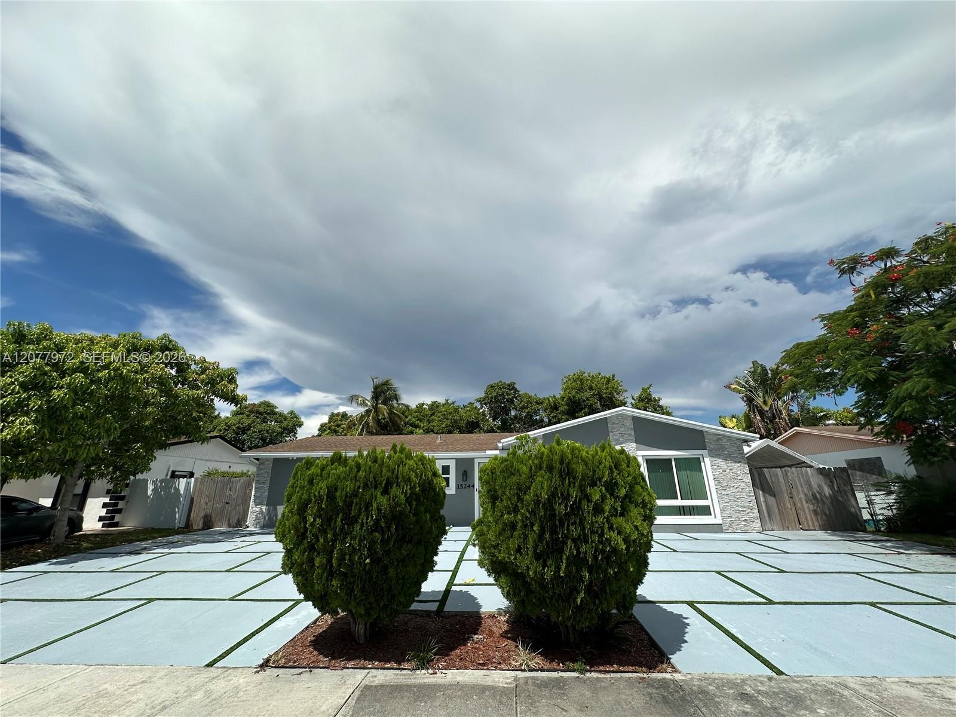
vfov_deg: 85.7
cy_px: 358
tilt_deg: +18.9
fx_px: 387
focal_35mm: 14
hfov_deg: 102.1
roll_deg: +0.9
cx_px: 478
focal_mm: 2.22
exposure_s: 1/3300
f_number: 2.2
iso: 50
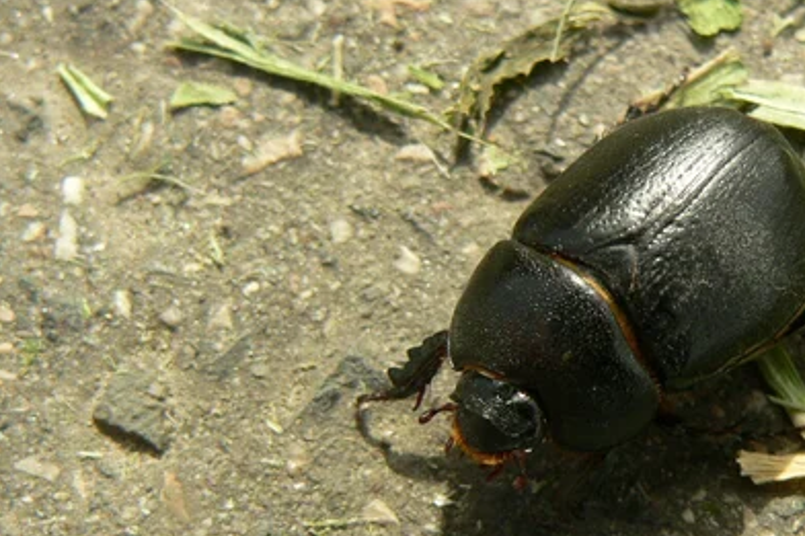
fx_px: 2280
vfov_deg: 13.4
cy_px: 353
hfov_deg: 19.8
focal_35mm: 102
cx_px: 626
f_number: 4
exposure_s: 1/400
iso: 80
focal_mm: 9.9
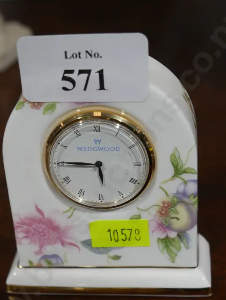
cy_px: 189
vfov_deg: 24.6
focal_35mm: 79
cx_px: 107
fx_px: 687
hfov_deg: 18.7
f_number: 5.3
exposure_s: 1/60
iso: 500
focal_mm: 27
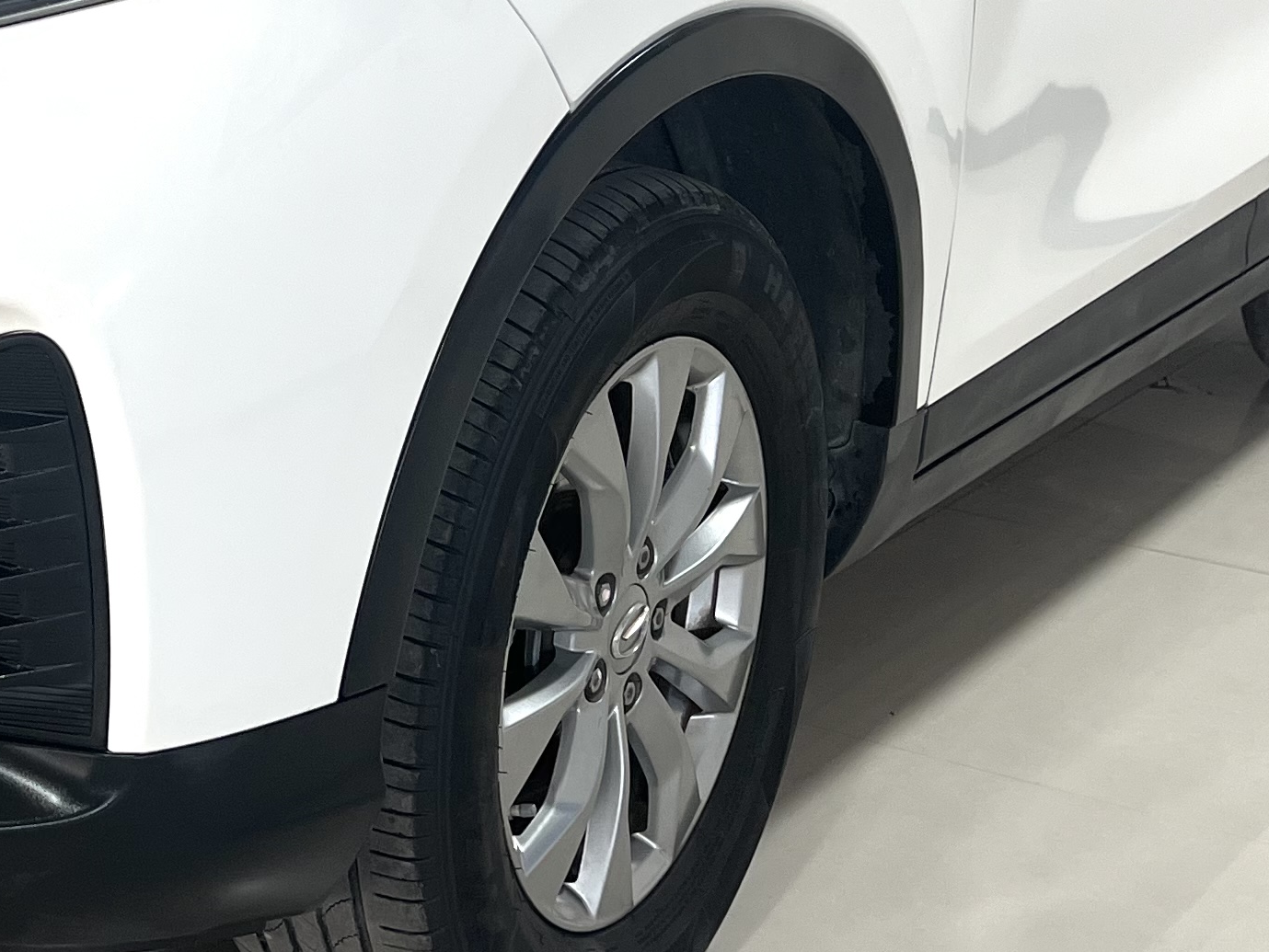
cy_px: 212
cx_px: 105
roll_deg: -0.7
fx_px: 2787
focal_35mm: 76
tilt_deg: -11.2
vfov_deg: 19.2
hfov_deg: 24.8
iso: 80
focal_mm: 5.7
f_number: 1.5
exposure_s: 1/100
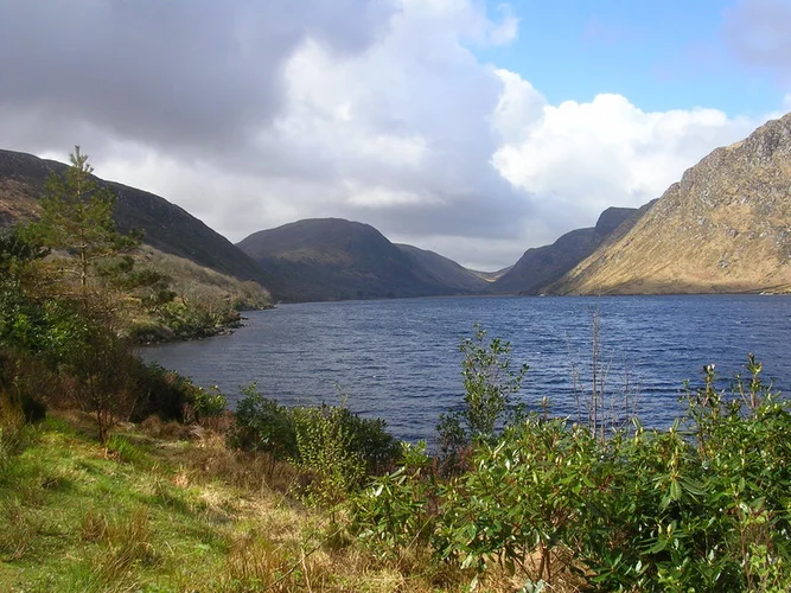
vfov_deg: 37.7
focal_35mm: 38
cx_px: 396
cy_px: 296
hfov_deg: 49.0
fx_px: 868
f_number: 5.6
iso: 50
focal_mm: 5.8
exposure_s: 1/186
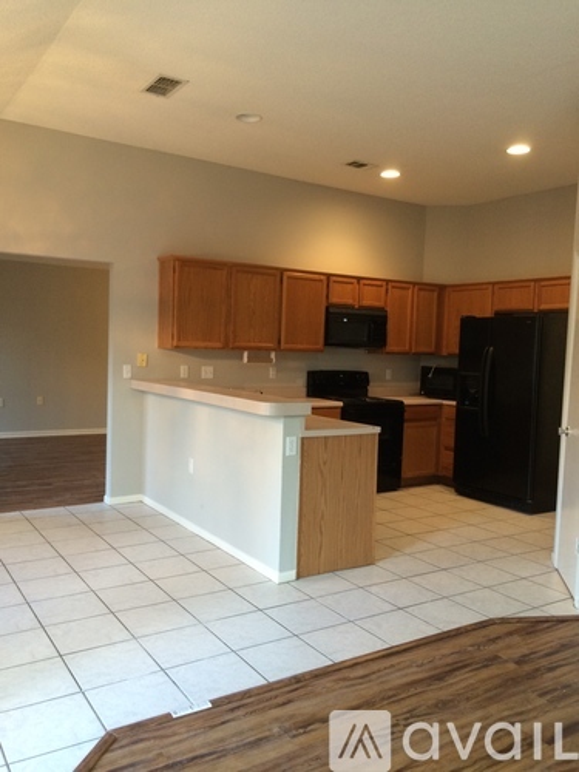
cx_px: 290
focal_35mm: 29
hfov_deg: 48.2
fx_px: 647
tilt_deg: -6.0
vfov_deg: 61.7
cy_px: 386
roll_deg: -1.5
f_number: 2.2
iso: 100
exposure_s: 1/30
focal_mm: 4.15
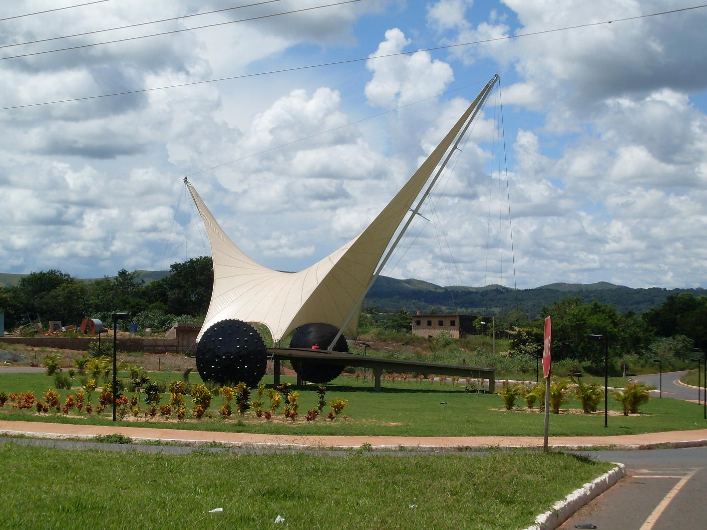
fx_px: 1573
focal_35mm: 77
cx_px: 328
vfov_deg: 19.1
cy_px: 257
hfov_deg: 25.3
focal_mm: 11.7
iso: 80
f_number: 10.8
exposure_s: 1/250
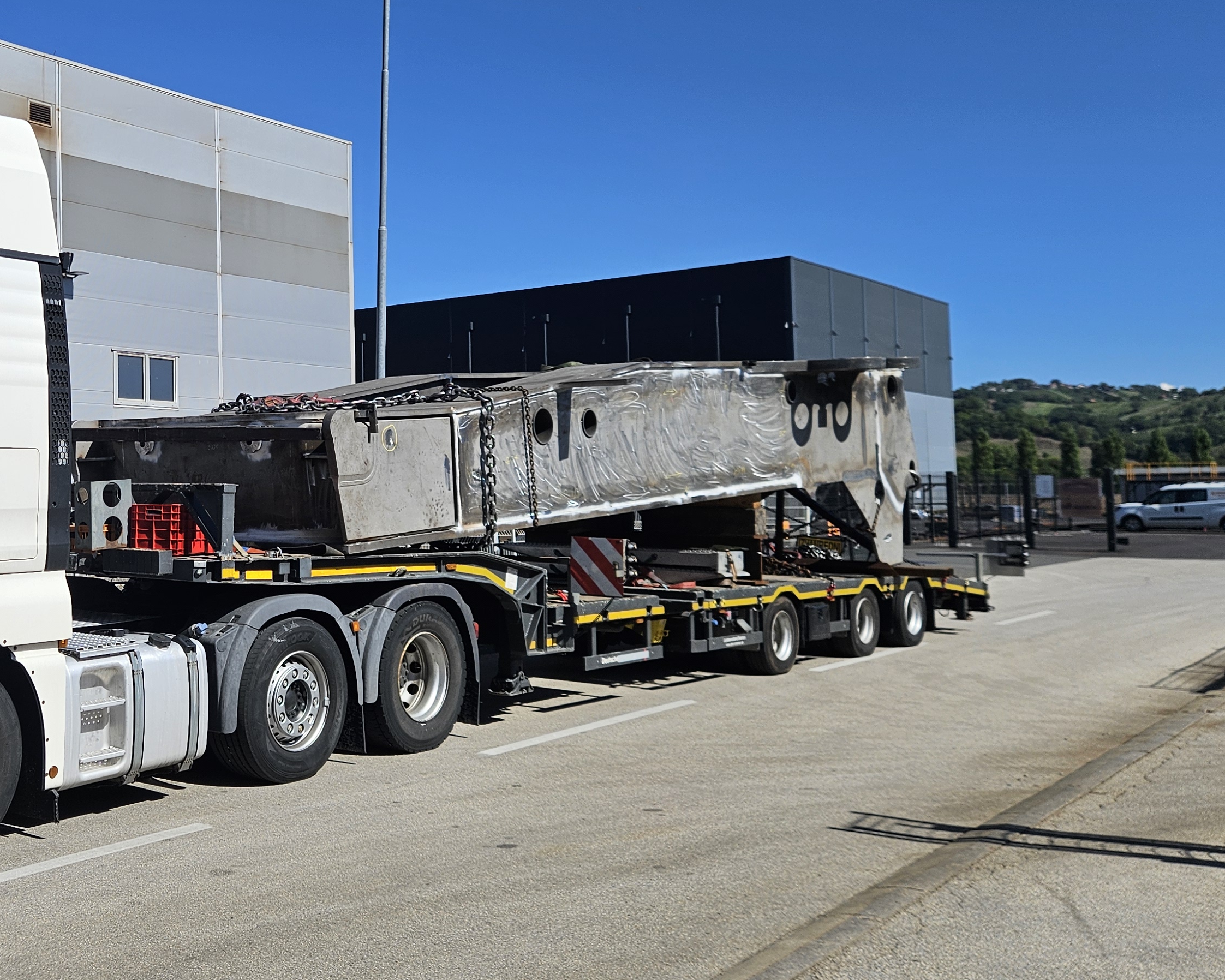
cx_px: 277
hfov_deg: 44.0
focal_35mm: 40
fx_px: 1450
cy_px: 420
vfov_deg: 37.3
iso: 25
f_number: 1.8
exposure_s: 1/3531
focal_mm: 5.4
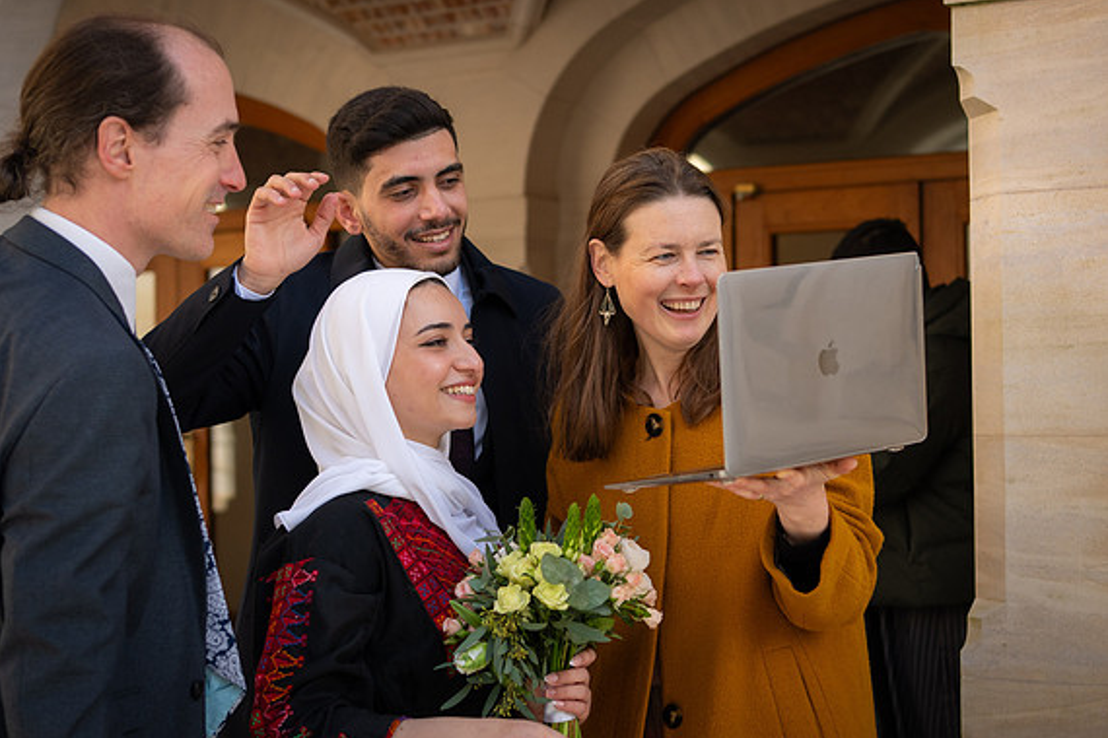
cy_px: 367
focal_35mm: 61
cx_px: 546
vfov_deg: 22.3
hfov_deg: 32.9
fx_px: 1877
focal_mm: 40
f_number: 2.8
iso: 200
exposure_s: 1/2500
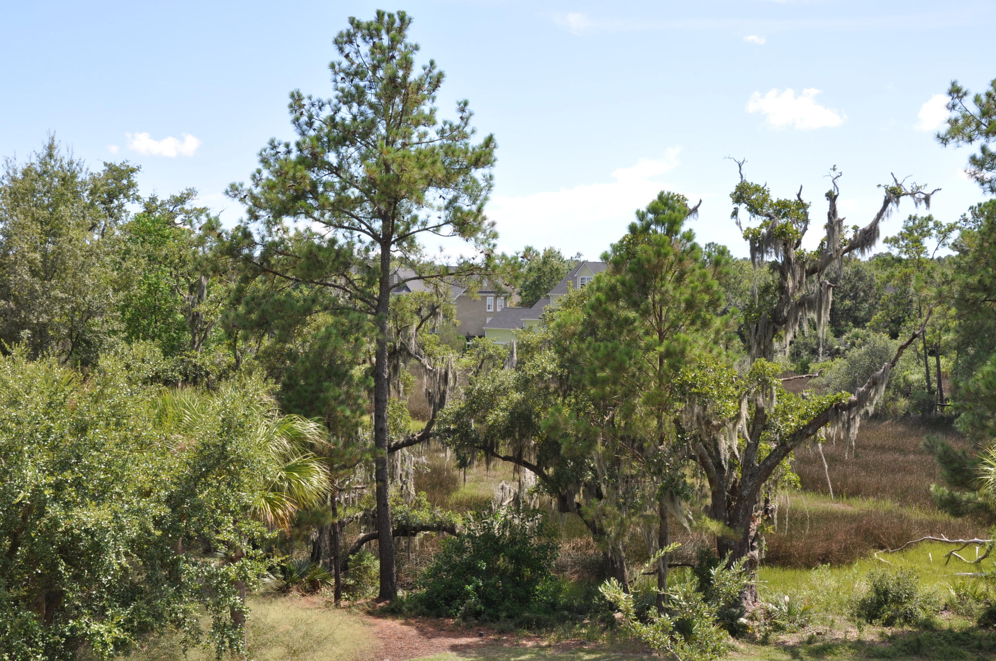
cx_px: 498
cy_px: 330
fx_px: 1409
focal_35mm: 51
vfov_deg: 26.4
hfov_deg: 38.9
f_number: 13
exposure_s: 1/200
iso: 320
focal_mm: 34
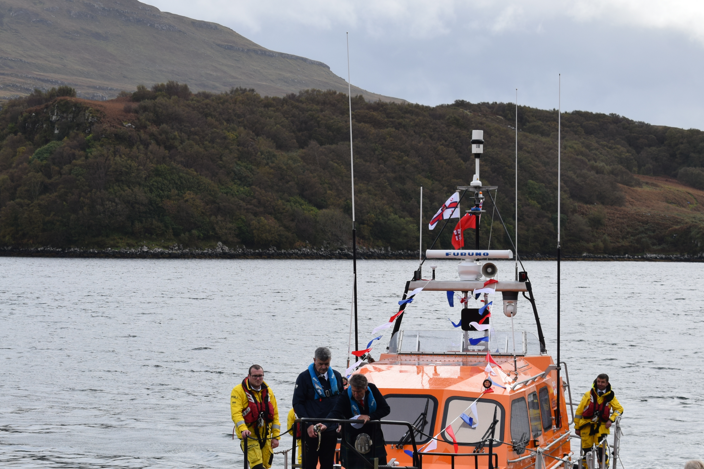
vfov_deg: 11.0
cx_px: 327
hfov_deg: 16.4
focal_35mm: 125
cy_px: 313
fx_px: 2439
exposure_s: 1/320
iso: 200
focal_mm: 55
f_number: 9
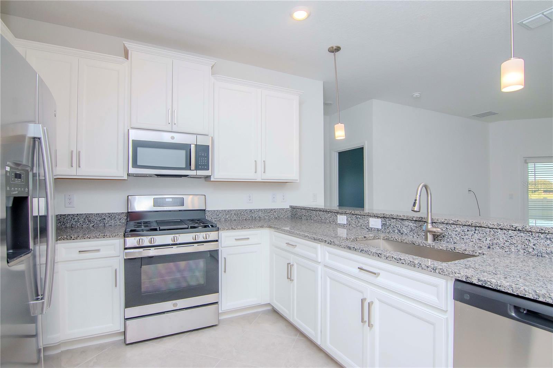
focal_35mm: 16
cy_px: 184
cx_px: 276
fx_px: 253
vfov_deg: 72.0
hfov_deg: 95.0
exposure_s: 1/160
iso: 640
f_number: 8
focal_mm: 11
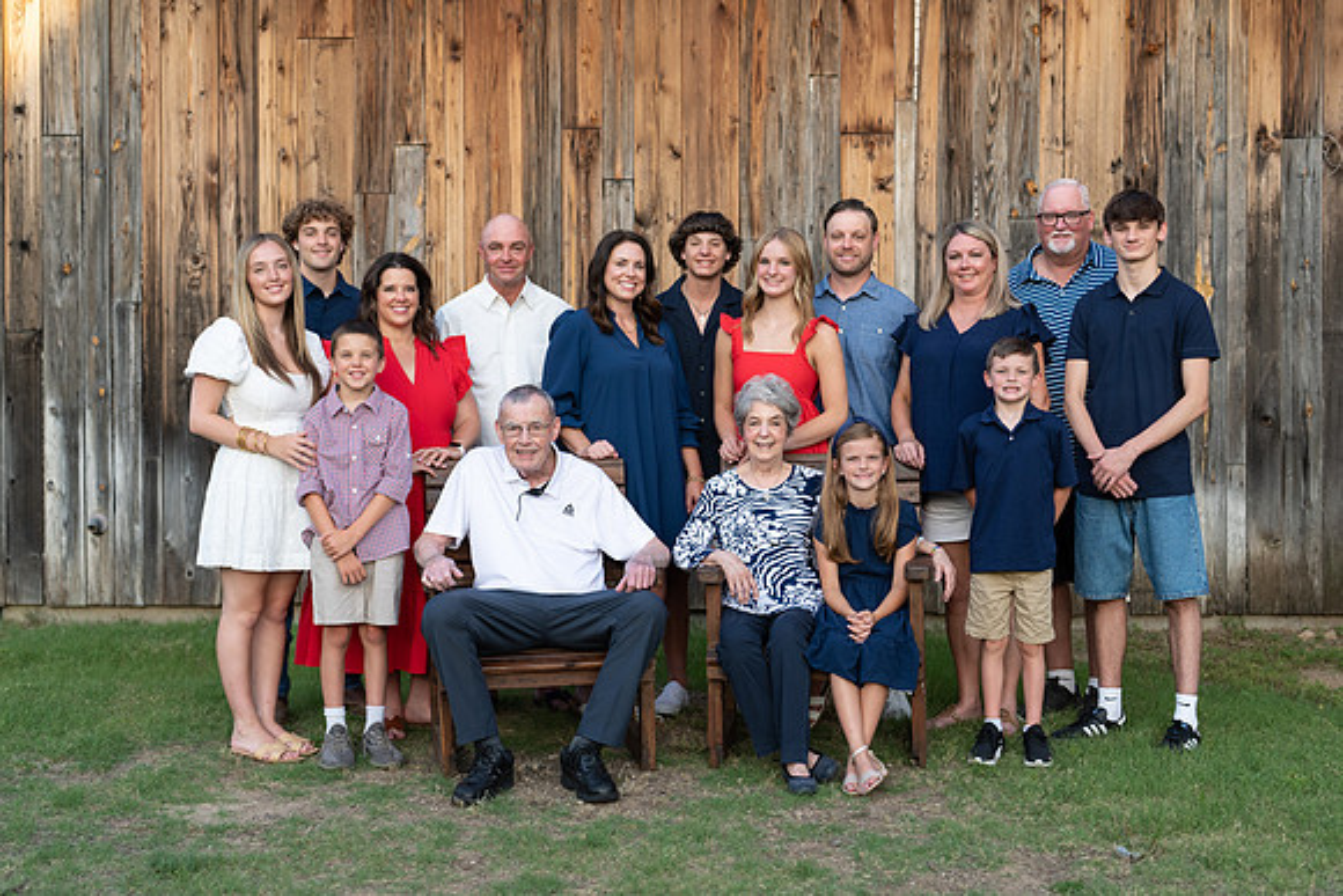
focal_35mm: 54
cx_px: 678
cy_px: 441
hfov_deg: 36.6
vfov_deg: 24.9
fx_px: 2030
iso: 200
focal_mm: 50
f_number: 2.2
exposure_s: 1/800
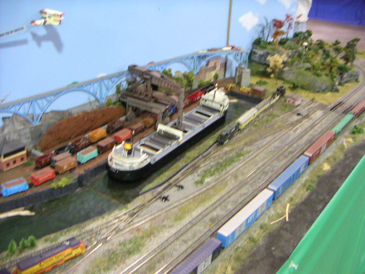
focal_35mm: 37
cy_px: 137
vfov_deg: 38.7
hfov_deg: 50.1
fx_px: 390
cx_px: 182
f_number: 2.8
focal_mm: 4.8
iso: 400
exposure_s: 1/20
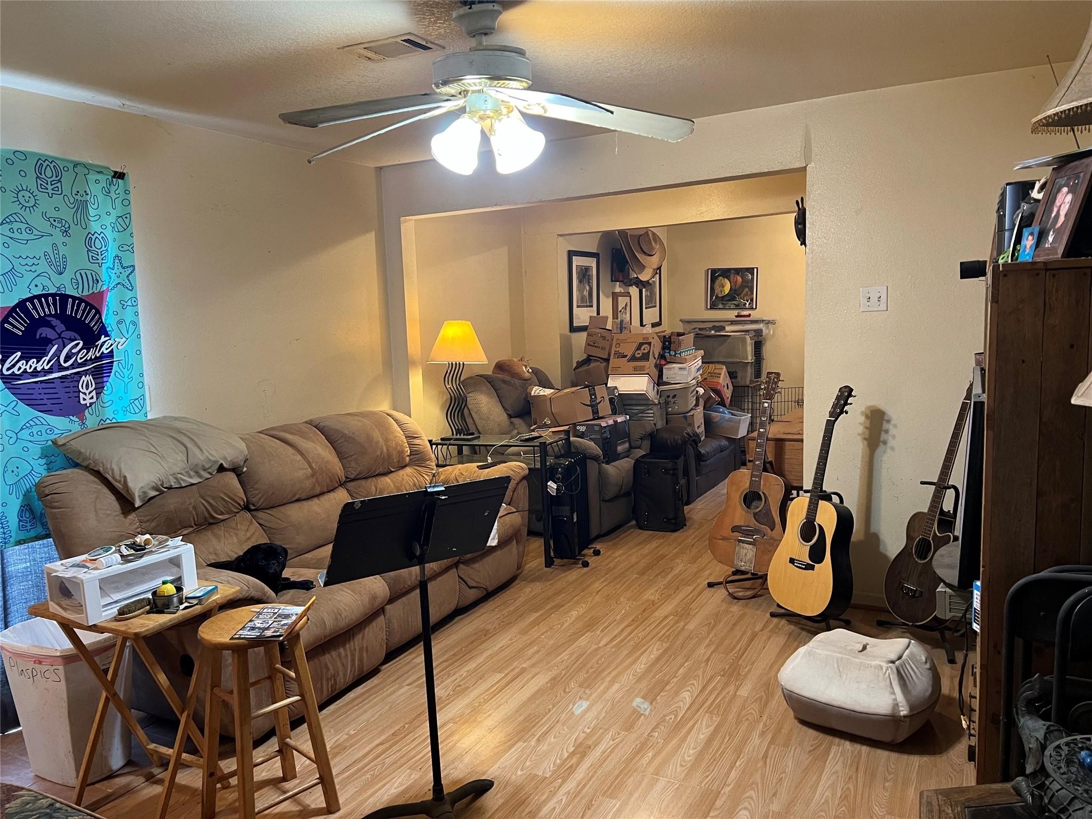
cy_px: 410
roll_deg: +3.0
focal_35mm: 26
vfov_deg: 53.1
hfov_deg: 67.3
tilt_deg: -5.4
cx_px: 546
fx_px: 820
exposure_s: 1/60
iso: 320
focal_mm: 5.7
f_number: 1.5
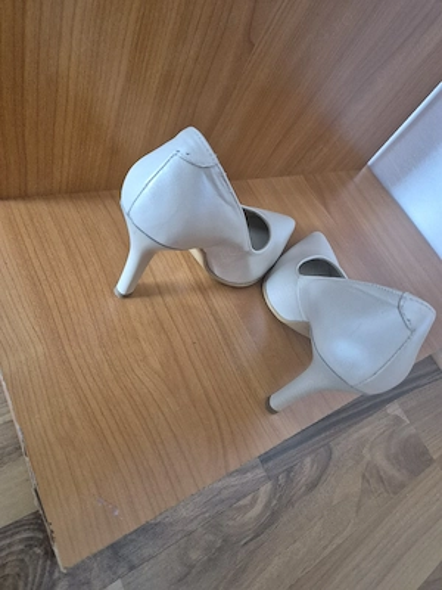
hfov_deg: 58.9
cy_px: 295
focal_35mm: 23
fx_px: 392
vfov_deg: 73.9
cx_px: 221
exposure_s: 1/100
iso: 800
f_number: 1.8
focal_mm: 5.4
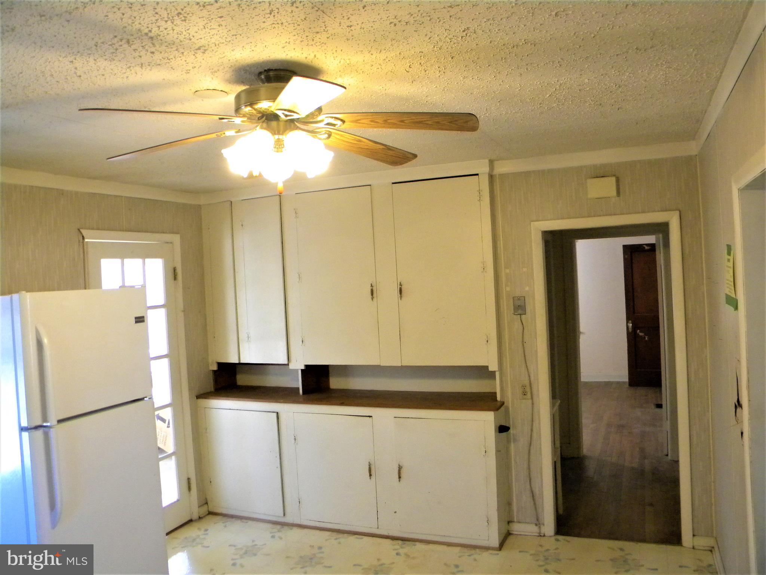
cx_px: 383
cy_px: 288
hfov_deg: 63.4
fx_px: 620
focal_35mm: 28
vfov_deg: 49.7
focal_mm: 5
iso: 400
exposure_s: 1/61.8
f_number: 3.5
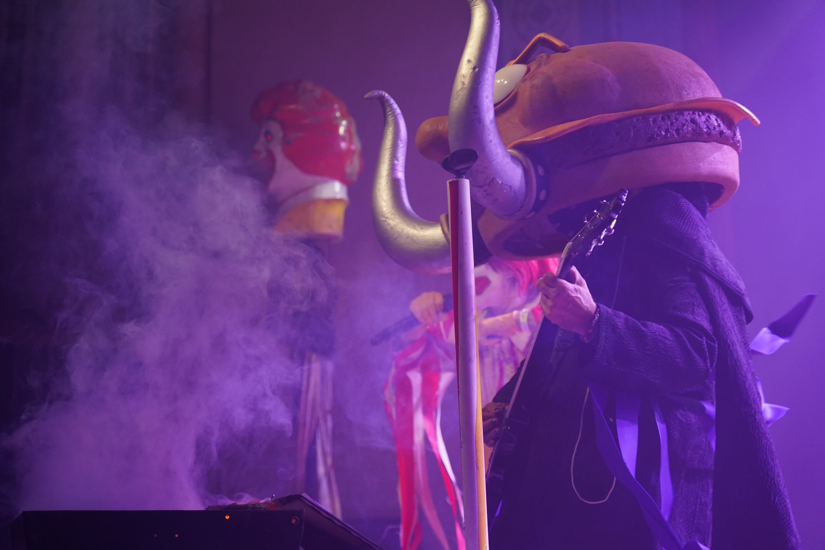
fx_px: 1879
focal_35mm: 82
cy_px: 275
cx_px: 412
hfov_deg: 24.8
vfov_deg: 16.7
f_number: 4
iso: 2000
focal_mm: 82
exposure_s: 1/160
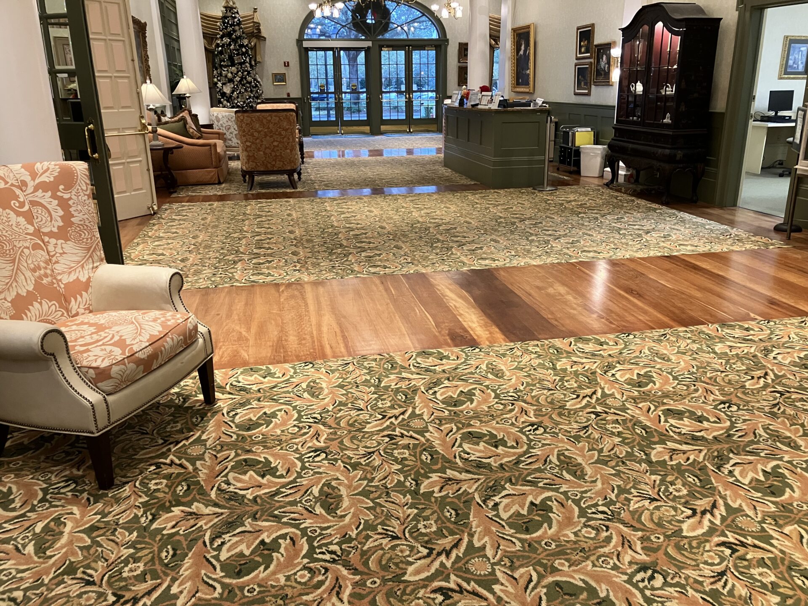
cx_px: 404
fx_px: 654
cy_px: 303
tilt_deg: -19.1
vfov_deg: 49.7
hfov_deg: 63.4
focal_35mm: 28
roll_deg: +1.4
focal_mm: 3.99
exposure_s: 1/60
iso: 250
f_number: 1.8
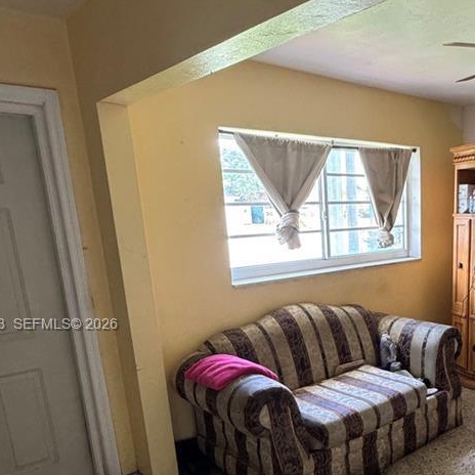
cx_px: 389
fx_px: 497
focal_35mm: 32
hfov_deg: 47.9
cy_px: 326
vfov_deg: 50.0
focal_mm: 2.22
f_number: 2.2
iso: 320
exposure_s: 1/99
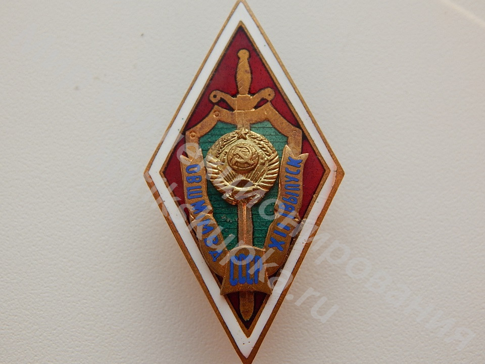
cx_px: 242
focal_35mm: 54
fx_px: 757
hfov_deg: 35.5
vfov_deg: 27.0
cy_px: 182
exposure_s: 1/250
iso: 125
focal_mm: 9.7
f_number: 3.8
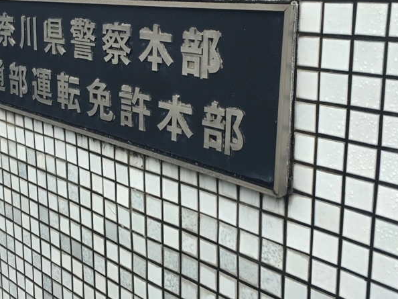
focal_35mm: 50
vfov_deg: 29.0
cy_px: 111
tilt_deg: -12.0
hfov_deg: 38.1
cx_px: 160
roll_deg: +0.4
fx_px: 575
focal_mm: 4.15
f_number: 2.2
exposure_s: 1/458
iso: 25
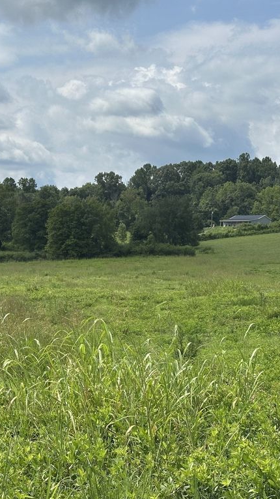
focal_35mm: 70
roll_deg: -1.5
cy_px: 249
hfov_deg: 17.0
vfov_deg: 30.2
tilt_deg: -1.1
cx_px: 25
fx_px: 924
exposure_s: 1/6211
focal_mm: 6.86
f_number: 1.78
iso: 64
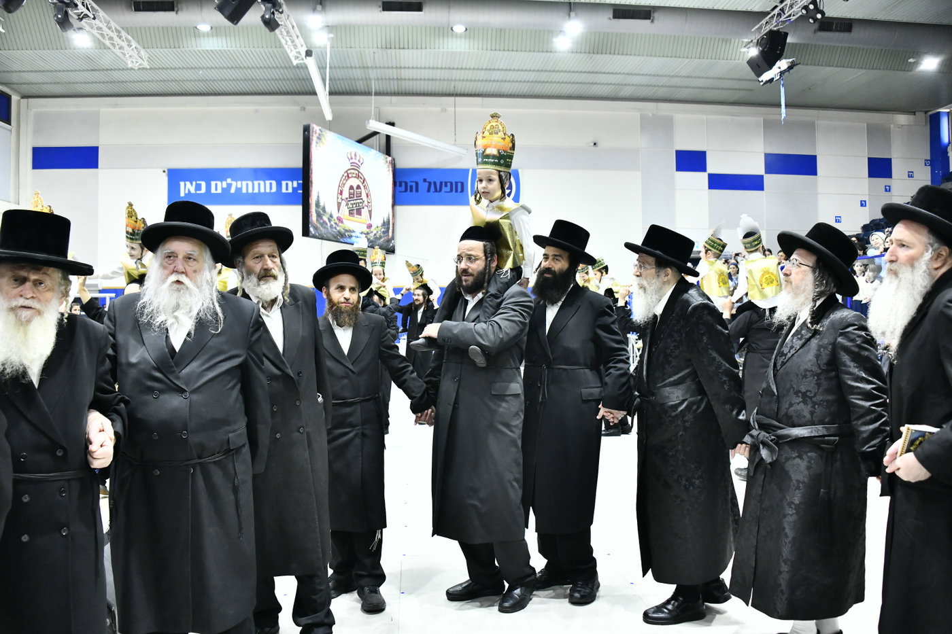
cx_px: 476
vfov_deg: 46.4
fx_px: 740
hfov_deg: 65.5
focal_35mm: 28
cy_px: 317
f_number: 5.6
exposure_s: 1/200
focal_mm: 28
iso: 2500
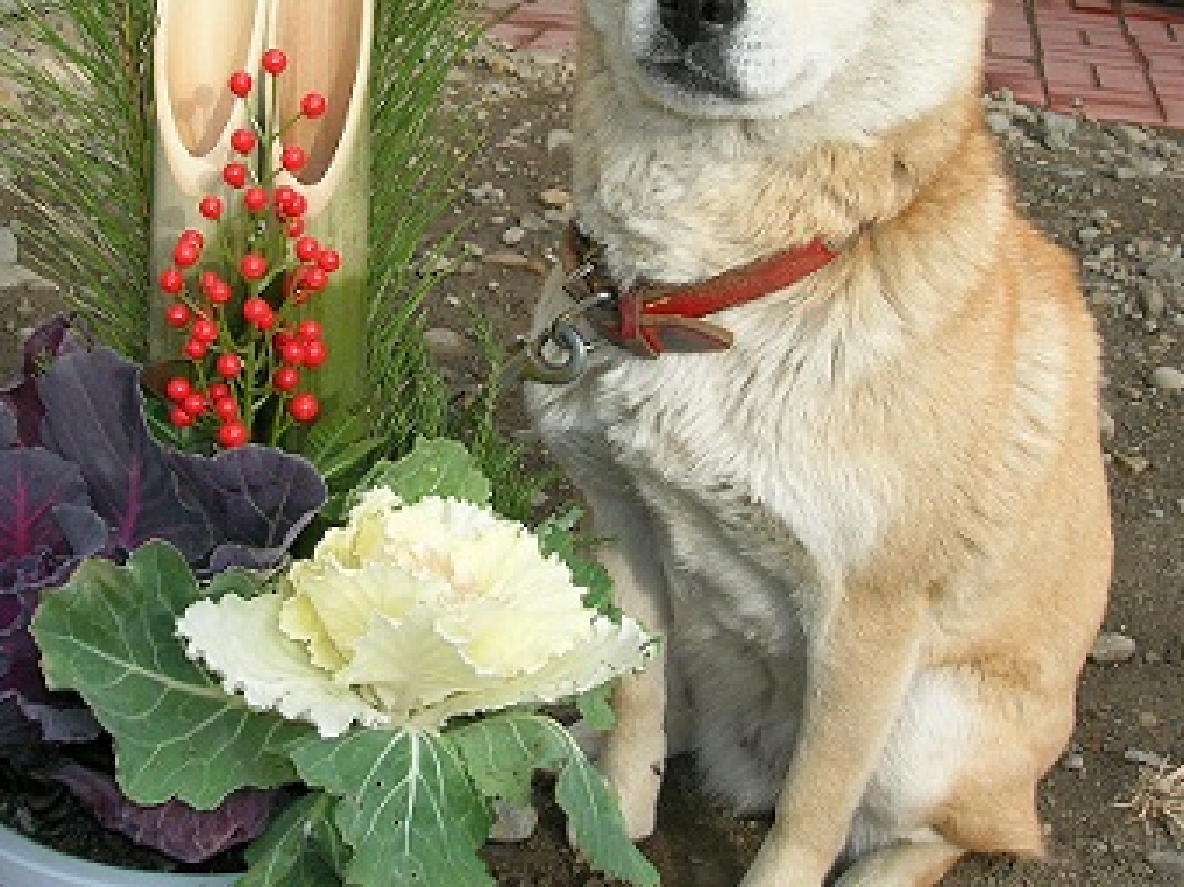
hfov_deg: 36.8
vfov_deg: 27.6
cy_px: 225
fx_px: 1778
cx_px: 515
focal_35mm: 52
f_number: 4.9
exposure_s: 1/108
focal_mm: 5.7
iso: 50
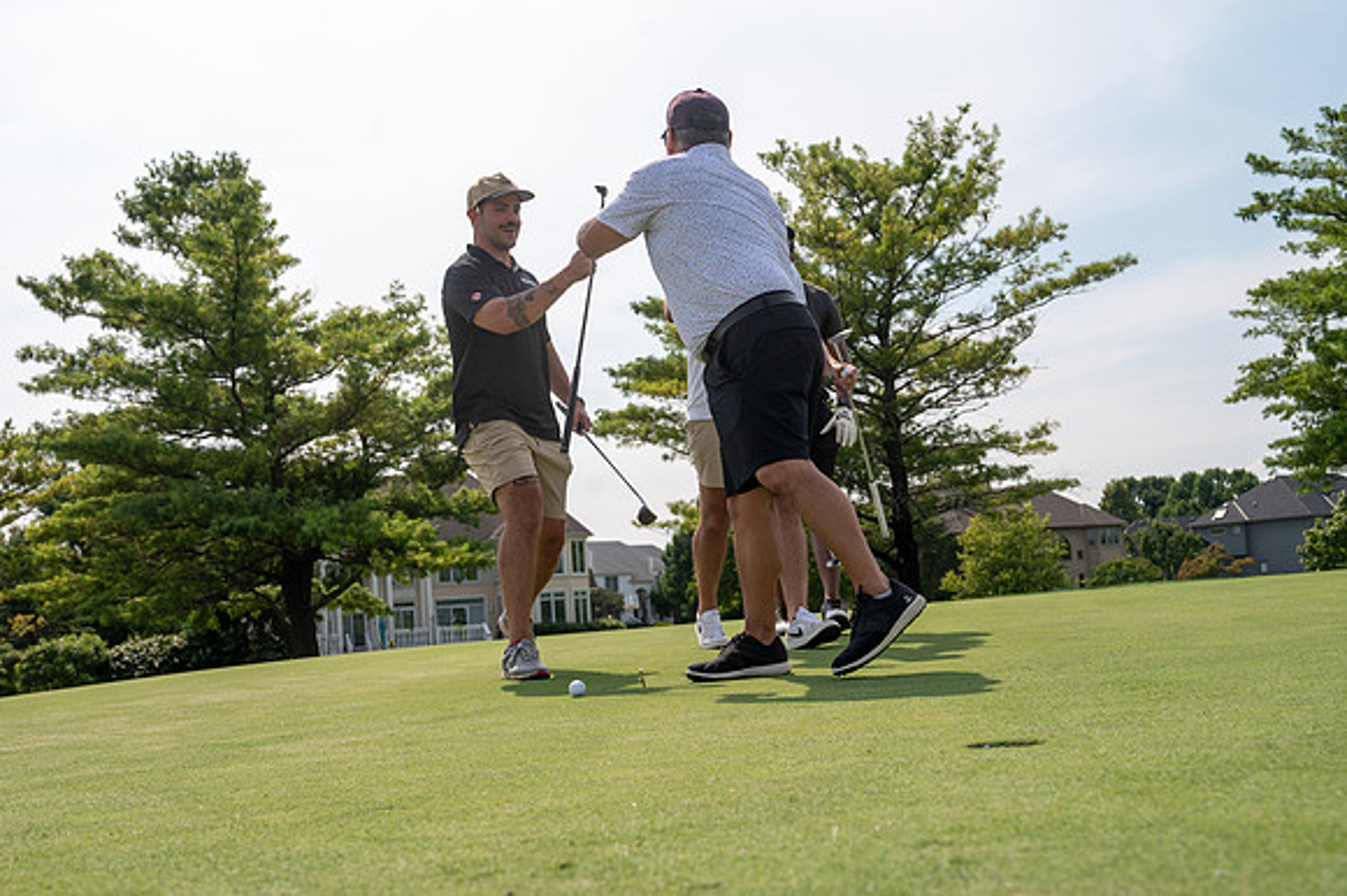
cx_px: 674
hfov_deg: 47.6
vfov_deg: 32.7
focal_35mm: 41
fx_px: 1526
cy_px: 493
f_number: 6.3
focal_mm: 37
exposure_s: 1/1600
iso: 250
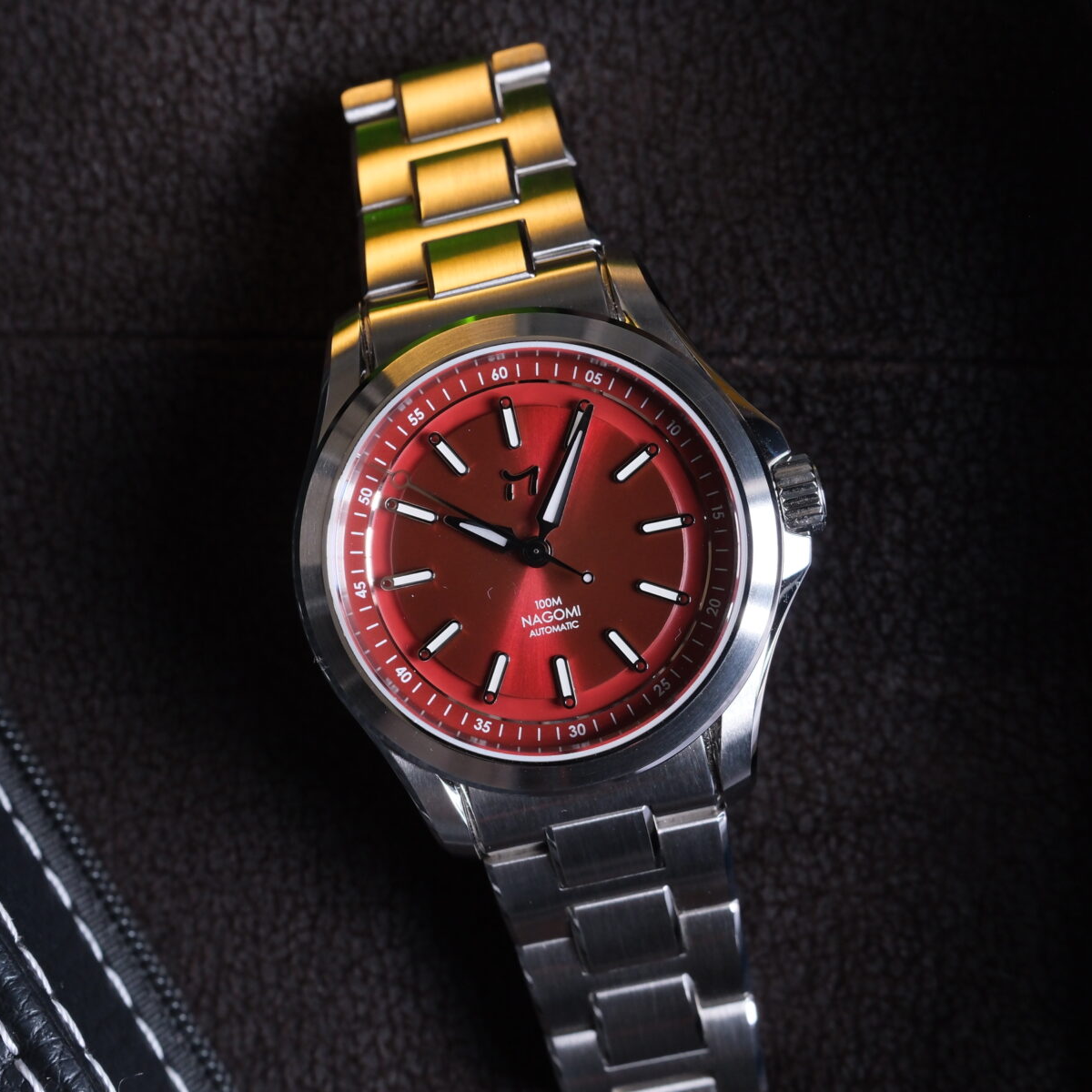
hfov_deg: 29.5
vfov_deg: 29.6
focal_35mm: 58
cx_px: 477
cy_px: 551
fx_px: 2070
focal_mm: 21.4
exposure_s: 1/30
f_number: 5
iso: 800
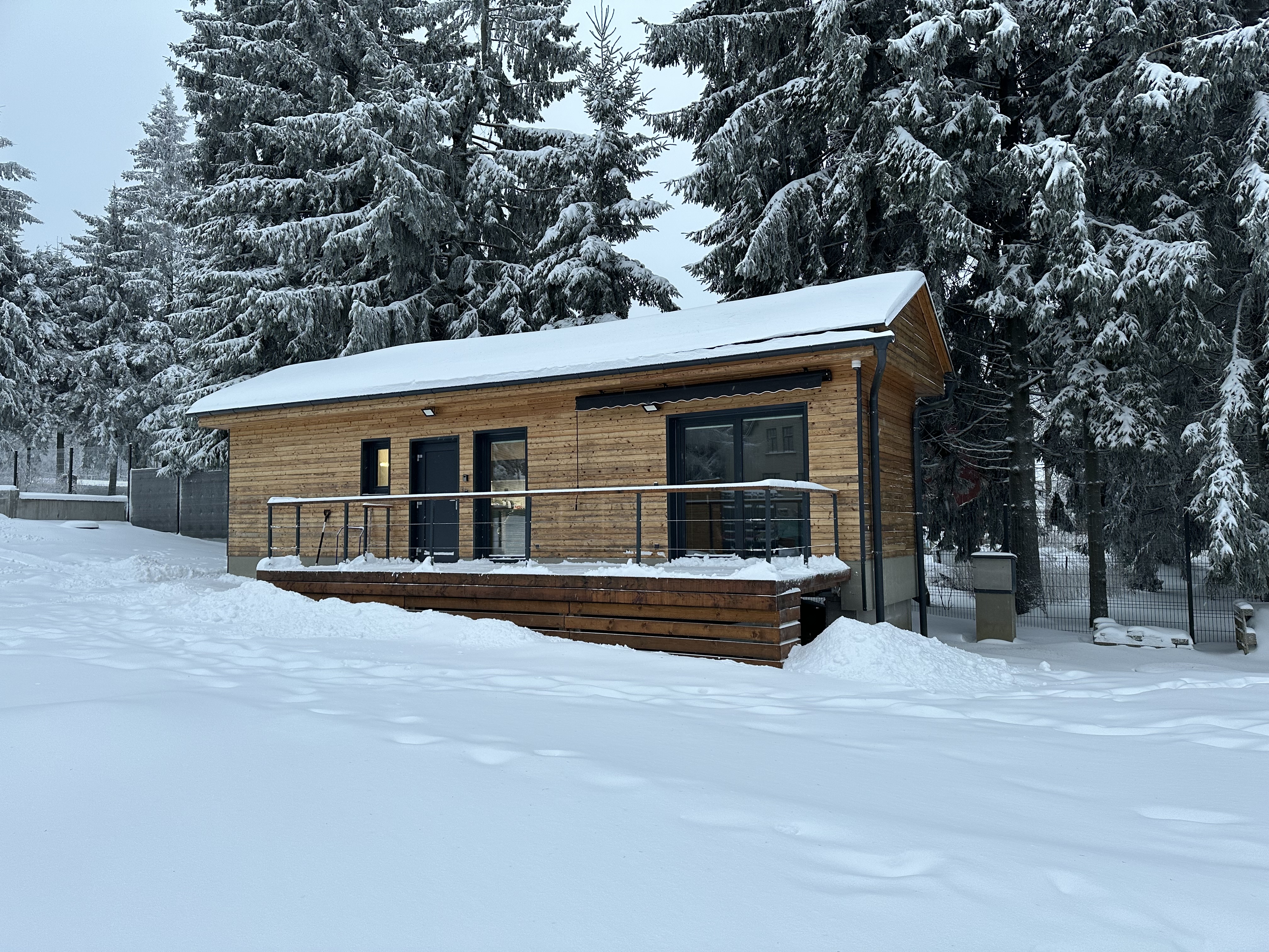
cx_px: 634
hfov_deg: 71.6
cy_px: 476
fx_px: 880
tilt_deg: +3.4
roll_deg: +0.9
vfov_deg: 56.8
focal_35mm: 24
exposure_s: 1/121
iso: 160
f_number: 1.78
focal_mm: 6.86
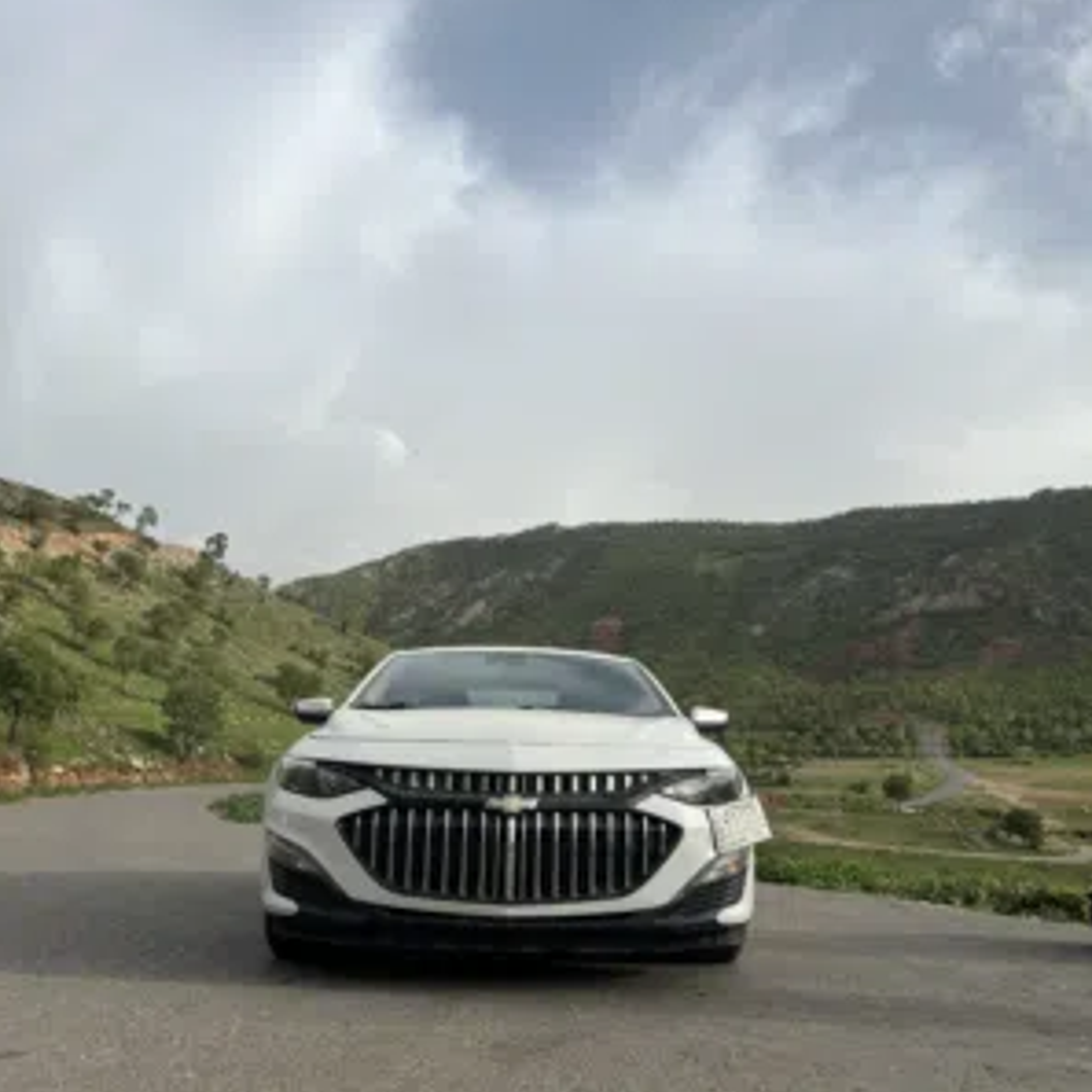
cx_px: 544
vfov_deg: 52.4
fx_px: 1106
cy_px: 607
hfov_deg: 52.5
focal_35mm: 31
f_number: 1.5
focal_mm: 5.7
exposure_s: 1/4274
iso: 50
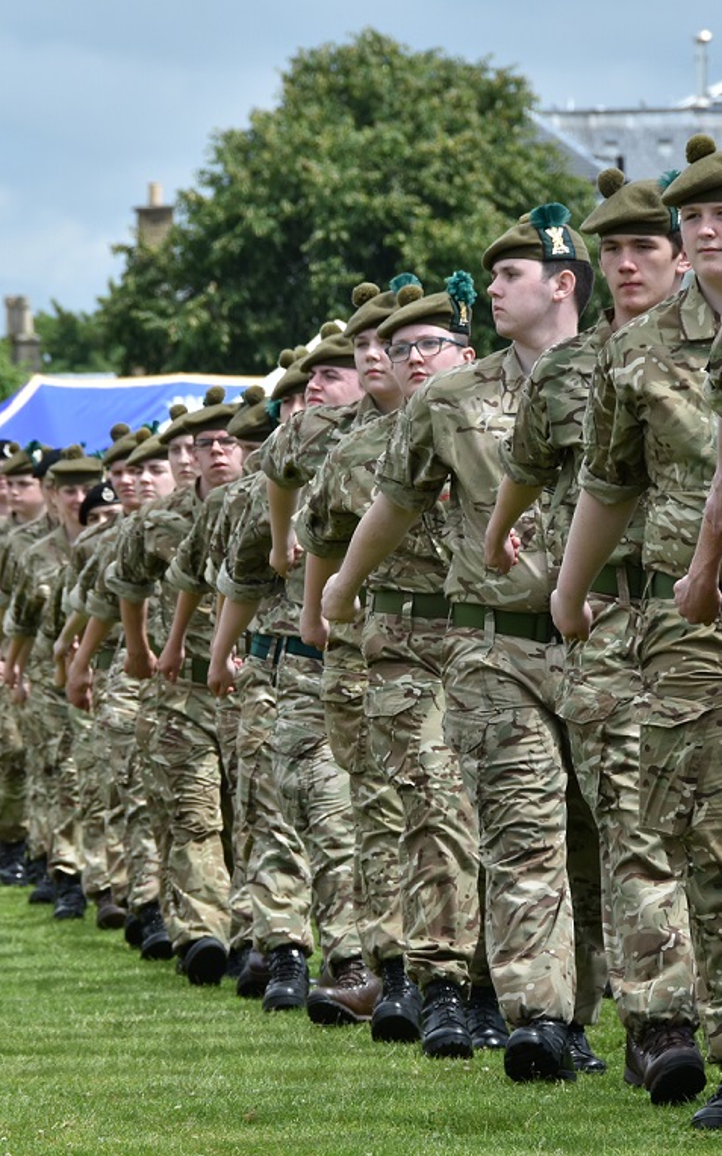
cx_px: 351
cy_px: 587
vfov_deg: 6.9
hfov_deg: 4.3
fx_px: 9641
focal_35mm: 306
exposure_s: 1/400
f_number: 10
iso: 200
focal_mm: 130
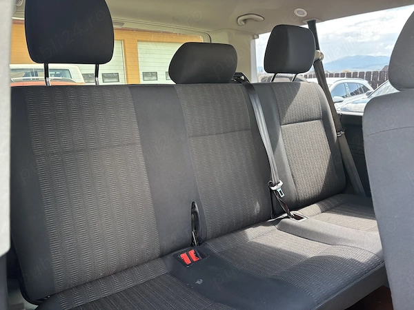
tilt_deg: -14.2
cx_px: 207
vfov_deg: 53.1
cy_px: 155
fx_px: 311
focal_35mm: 26
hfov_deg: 67.3
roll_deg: +1.9
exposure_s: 1/60
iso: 320
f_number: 1.6
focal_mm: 5.96
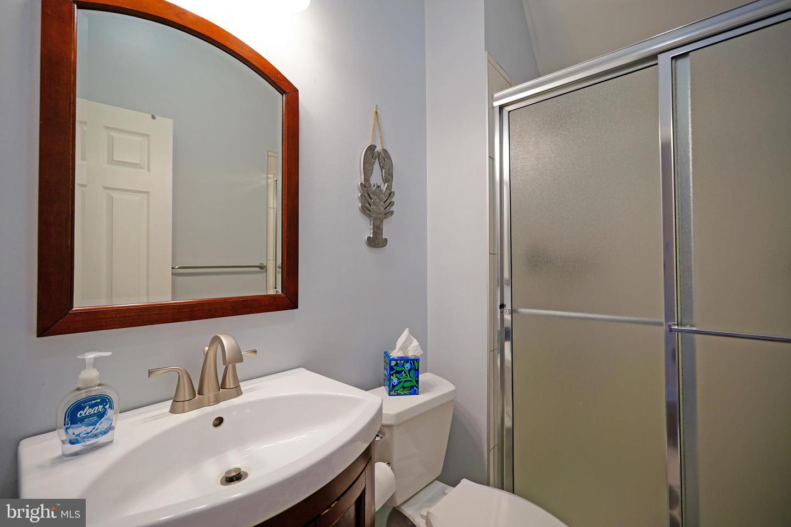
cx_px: 396
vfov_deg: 77.3
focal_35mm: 15
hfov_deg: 100.4
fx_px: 330
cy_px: 264
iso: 100
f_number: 3.2
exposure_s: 1/30
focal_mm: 10
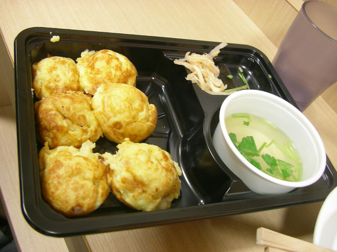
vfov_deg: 37.7
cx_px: 168
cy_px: 126
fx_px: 370
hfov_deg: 49.0
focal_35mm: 38
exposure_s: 1/8.4
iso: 100
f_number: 2.9
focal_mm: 6
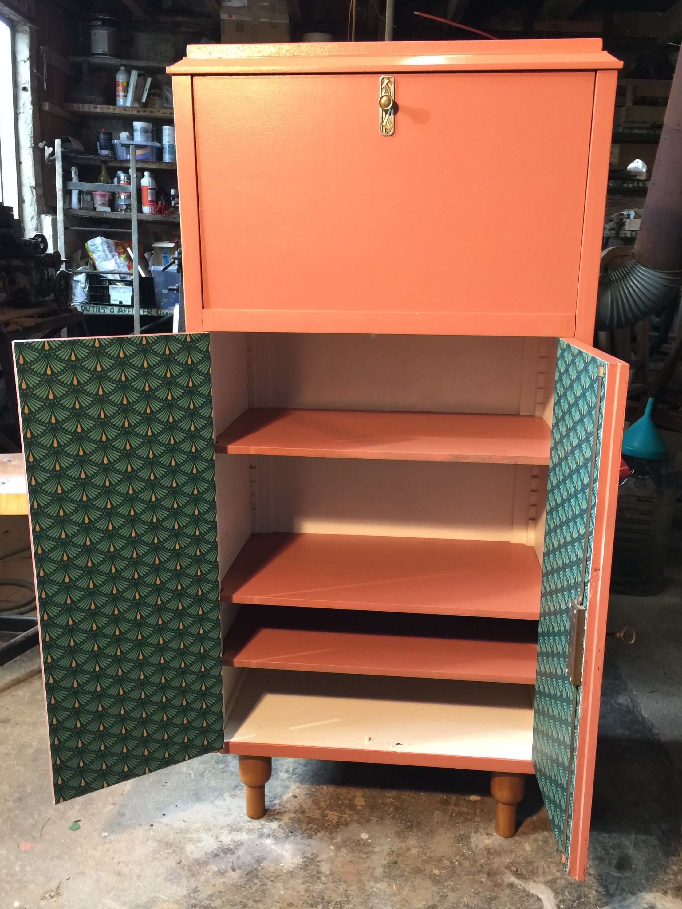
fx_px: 840
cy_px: 474
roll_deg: -1.0
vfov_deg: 56.8
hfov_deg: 44.2
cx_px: 343
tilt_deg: -12.8
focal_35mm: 32
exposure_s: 1/17
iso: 50
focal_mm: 4.15
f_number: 2.2
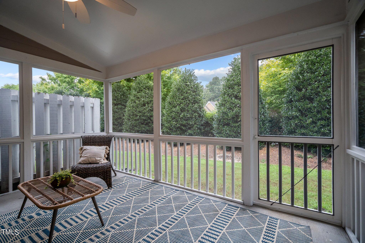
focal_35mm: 16
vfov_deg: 73.7
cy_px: 122
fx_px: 162
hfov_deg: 96.7
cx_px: 182
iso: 2000
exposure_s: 1/200
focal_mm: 16
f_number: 4
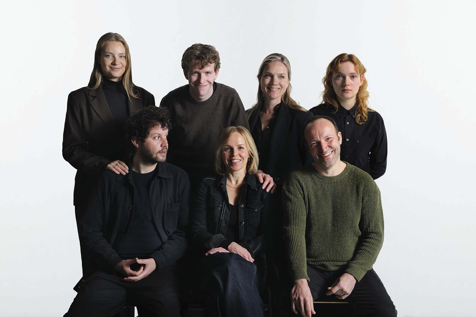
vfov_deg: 29.9
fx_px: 595
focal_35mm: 45
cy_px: 158
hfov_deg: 43.6
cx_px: 238
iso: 200
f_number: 9
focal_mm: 45
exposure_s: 1/125
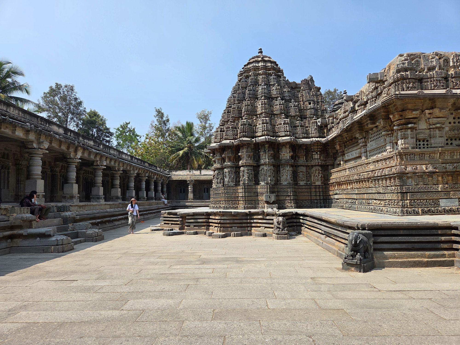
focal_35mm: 23
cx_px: 230
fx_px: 306
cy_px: 172
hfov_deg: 73.9
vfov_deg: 58.9
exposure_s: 1/3717
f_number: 1.8
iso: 80
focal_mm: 5.4
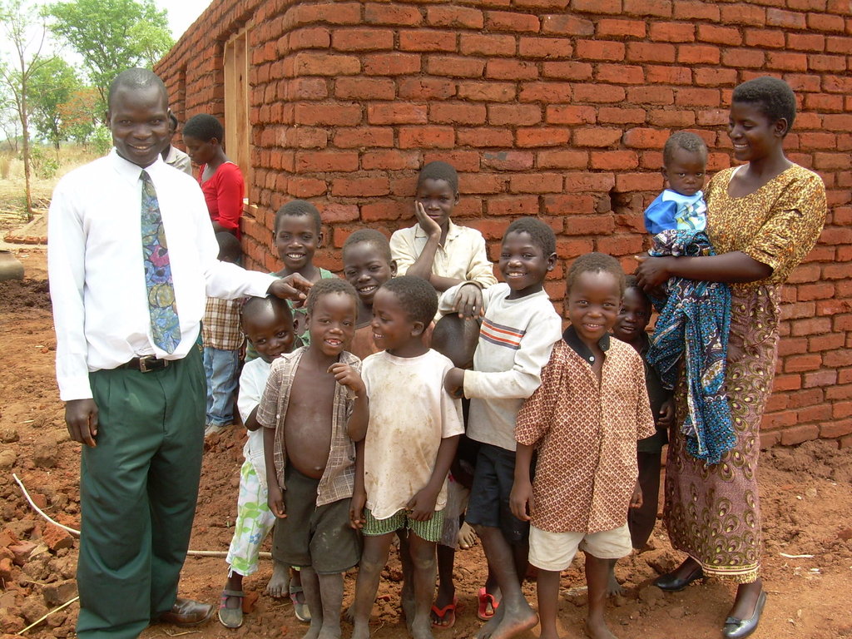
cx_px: 426
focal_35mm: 38
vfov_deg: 37.7
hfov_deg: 49.0
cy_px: 320
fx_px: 935
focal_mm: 6.3
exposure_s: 1/136
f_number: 4.6
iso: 50
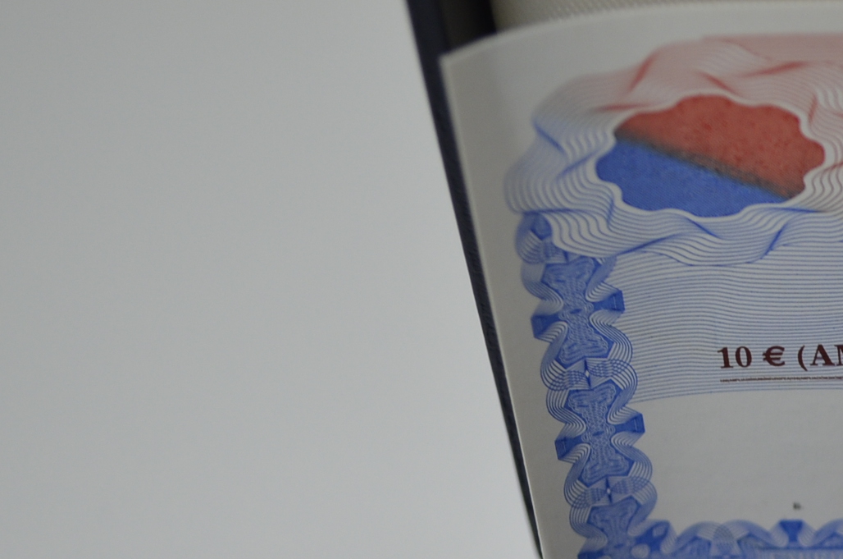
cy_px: 669
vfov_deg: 11.6
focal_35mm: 115
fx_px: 2687
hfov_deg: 17.2
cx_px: 925
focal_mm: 32
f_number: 4.8
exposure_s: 1/100
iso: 400
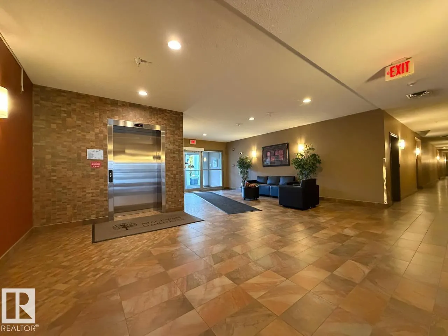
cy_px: 168
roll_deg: +2.5
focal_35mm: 14
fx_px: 181
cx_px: 224
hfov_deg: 102.1
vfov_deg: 85.7
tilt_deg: +2.0
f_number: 2.2
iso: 800
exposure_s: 1/60
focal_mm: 2.22
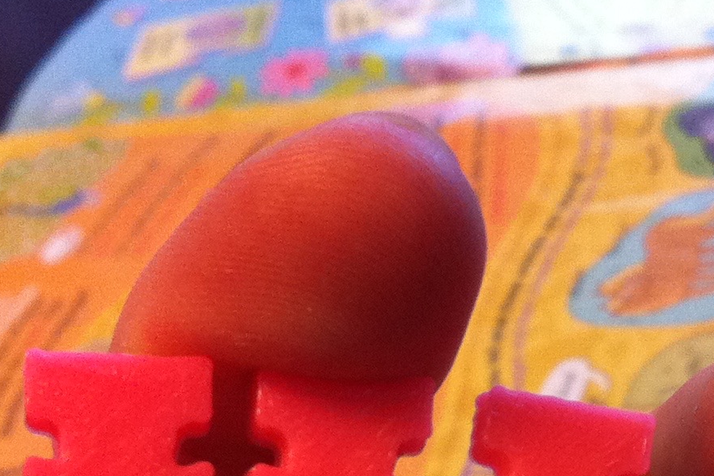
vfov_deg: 12.5
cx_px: 594
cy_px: 644
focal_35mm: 106
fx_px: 2103
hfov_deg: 19.0
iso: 160
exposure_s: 1/15
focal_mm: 3.85
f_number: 2.8
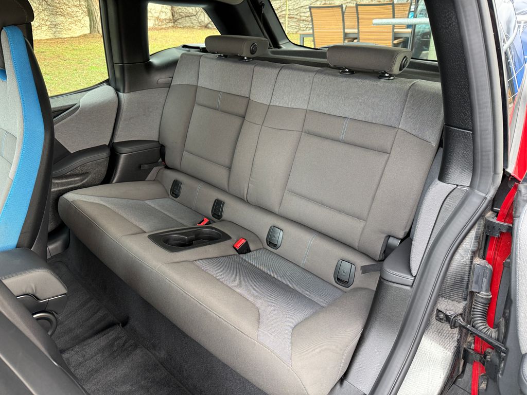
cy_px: 198
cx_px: 264
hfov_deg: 71.6
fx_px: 365
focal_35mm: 24
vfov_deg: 56.8
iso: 250
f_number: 1.78
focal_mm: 6.76
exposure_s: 1/60
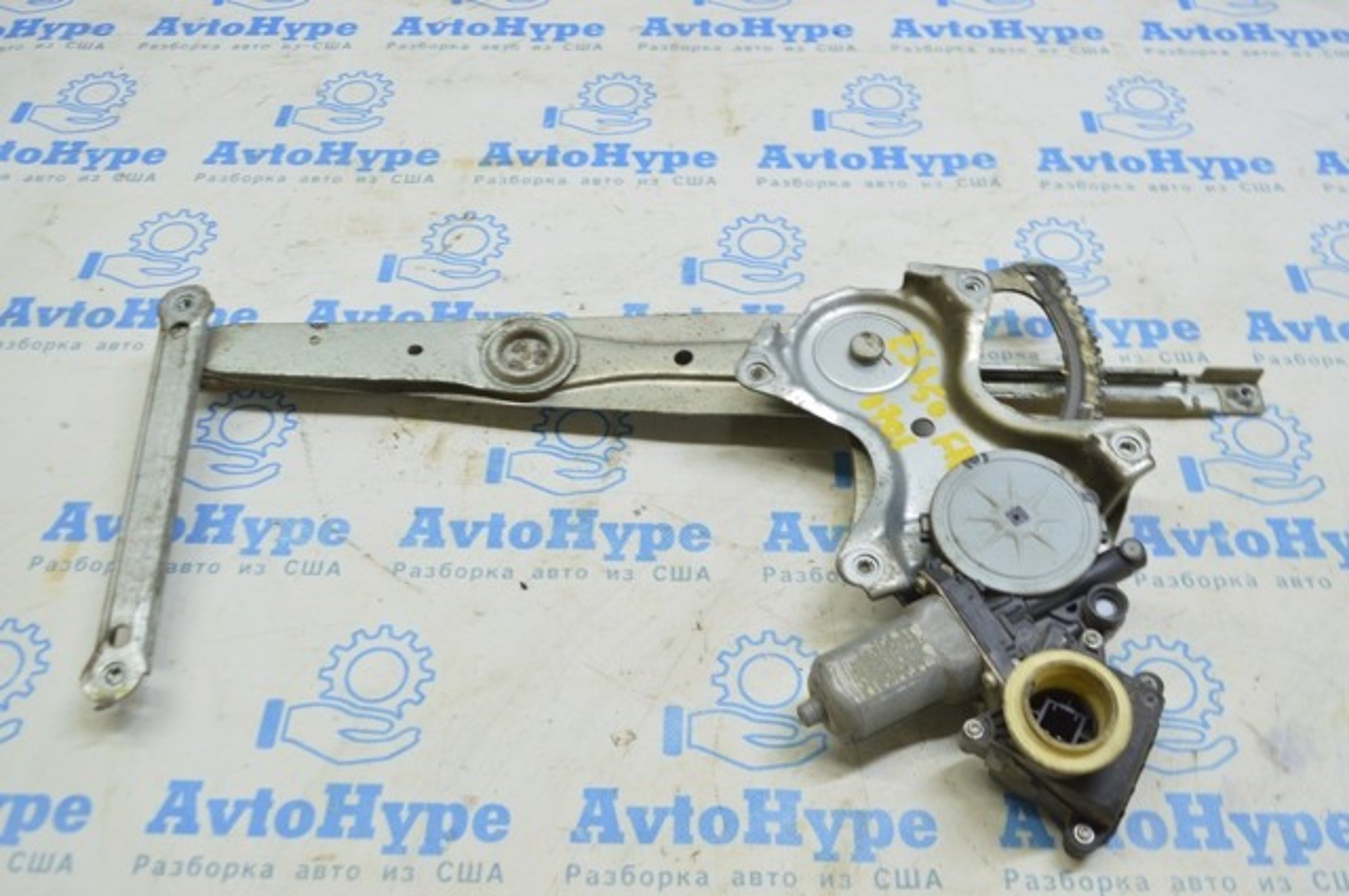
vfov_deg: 38.3
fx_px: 1291
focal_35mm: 34
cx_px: 674
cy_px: 448
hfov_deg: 55.2
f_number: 5.6
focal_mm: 23
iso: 400
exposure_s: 1/20
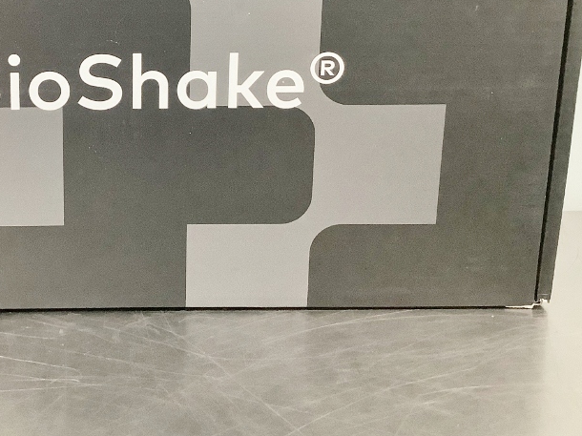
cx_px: 95
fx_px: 874
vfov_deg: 27.4
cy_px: 77
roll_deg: -0.7
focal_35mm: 52
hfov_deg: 35.3
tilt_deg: -13.0
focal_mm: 3.3
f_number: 2.4
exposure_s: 1/60
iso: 320
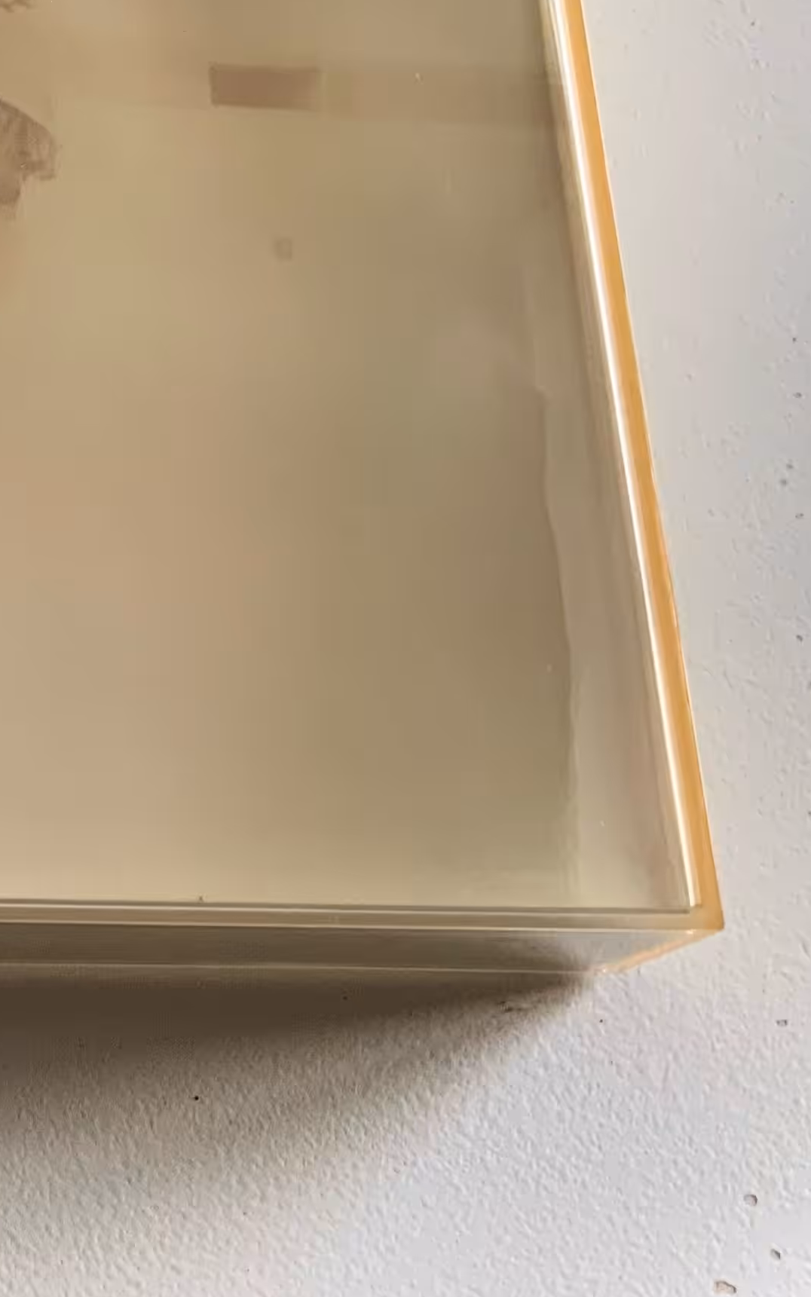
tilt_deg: +18.7
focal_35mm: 72
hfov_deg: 16.4
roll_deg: -0.6
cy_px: 440
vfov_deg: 28.4
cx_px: -432
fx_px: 2546
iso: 80
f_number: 1.8
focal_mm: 3
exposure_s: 1/60
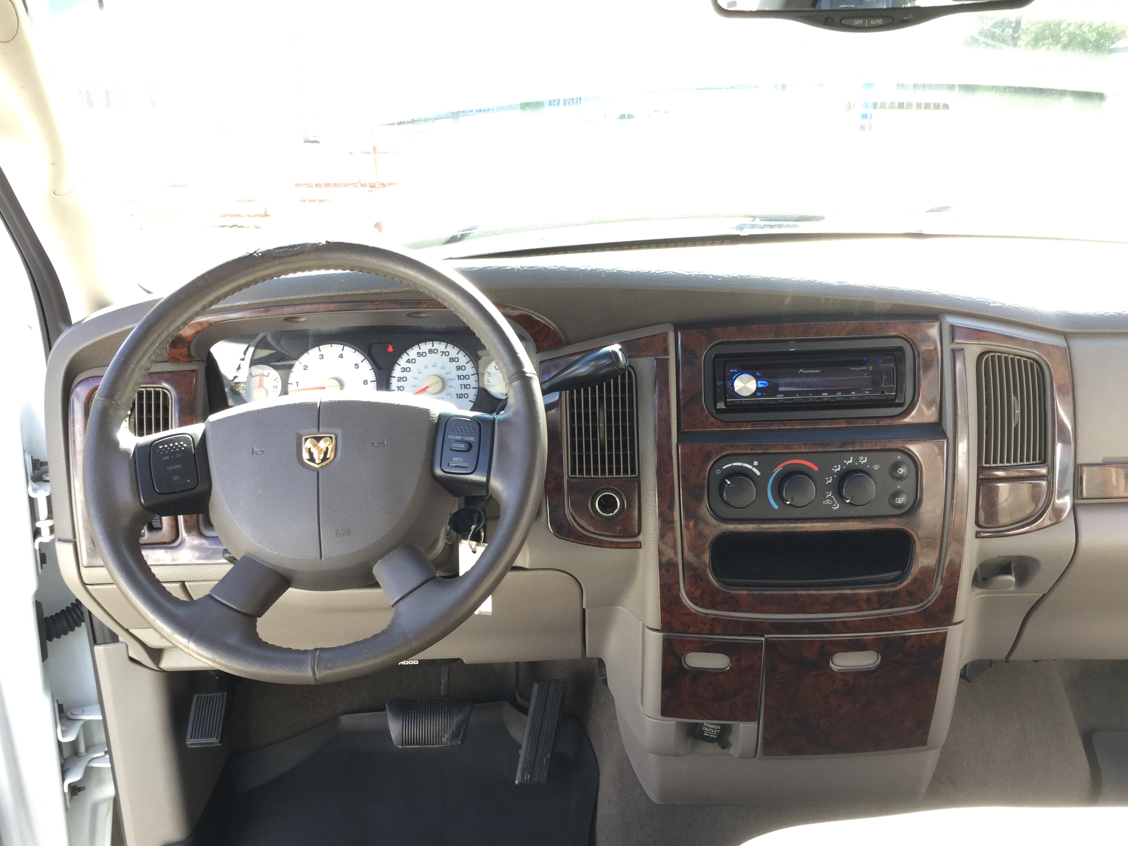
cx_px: 557
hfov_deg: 56.8
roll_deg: +0.2
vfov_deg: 44.2
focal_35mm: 32
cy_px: 427
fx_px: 1043
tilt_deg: -18.7
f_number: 2.4
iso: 32
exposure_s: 1/60
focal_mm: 3.3
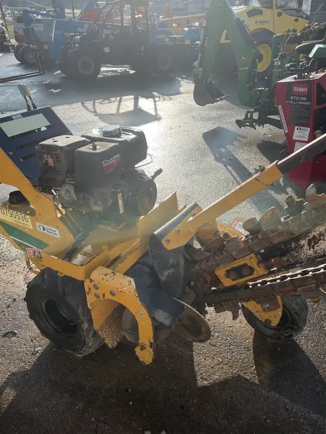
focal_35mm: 26
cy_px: 217
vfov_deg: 67.3
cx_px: 163
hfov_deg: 53.1
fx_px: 326
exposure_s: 1/2747
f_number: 1.6
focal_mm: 4.2
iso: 32
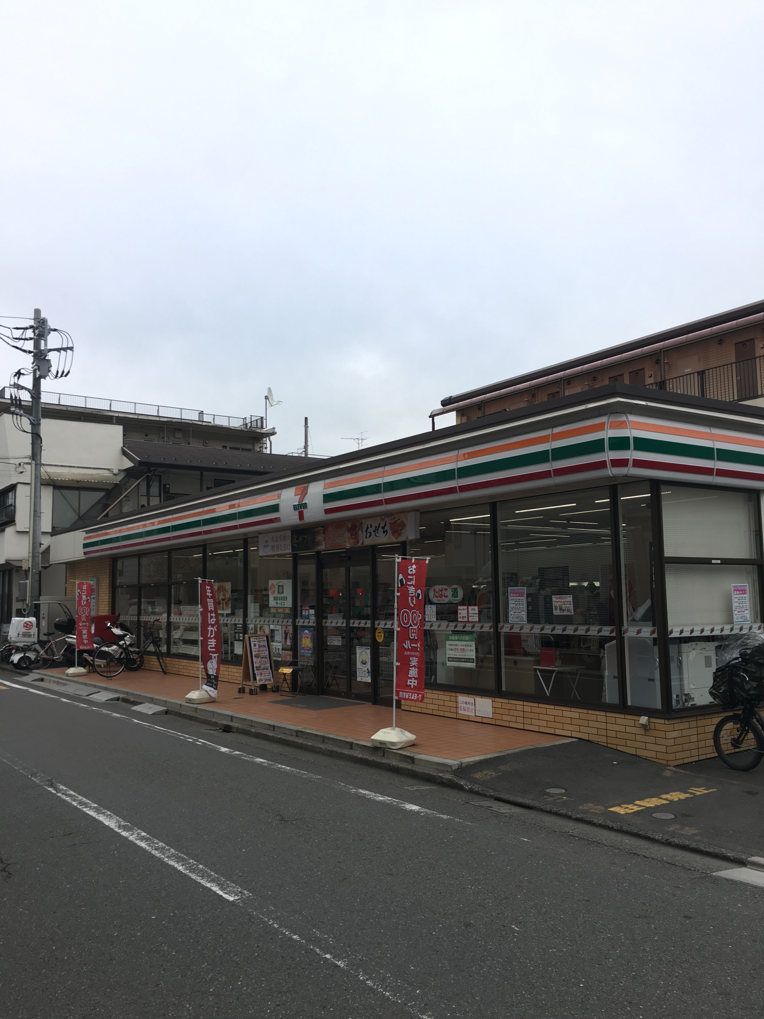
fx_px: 853
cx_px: 382
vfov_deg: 61.7
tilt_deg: +6.3
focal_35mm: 29
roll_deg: +0.4
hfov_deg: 48.2
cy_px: 510
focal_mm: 4.15
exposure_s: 1/136
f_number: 2.2
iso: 25
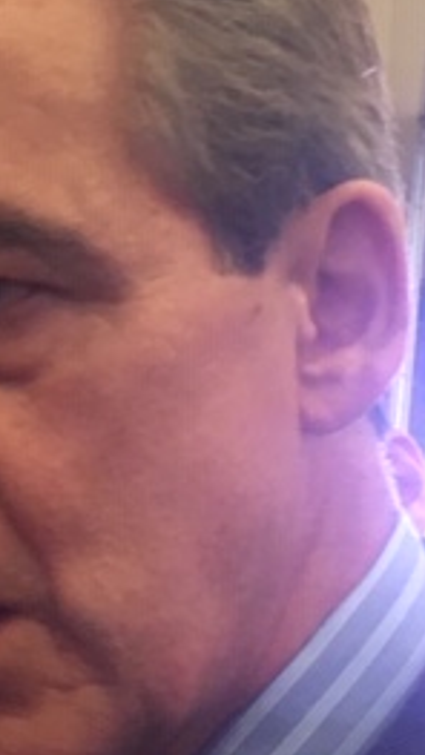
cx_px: 155
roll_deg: -7.0
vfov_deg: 27.4
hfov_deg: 15.7
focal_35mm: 77
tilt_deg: +4.3
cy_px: 482
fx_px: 1542
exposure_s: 1/20
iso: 200
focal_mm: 4.15
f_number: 2.2
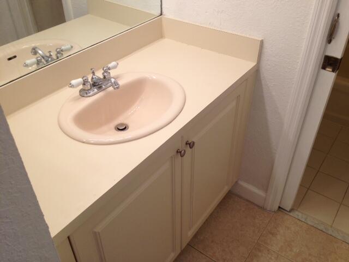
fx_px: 353
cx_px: 174
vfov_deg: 40.7
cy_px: 131
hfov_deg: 52.6
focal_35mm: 35
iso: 64
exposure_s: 1/30
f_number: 2.4
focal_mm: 4.28
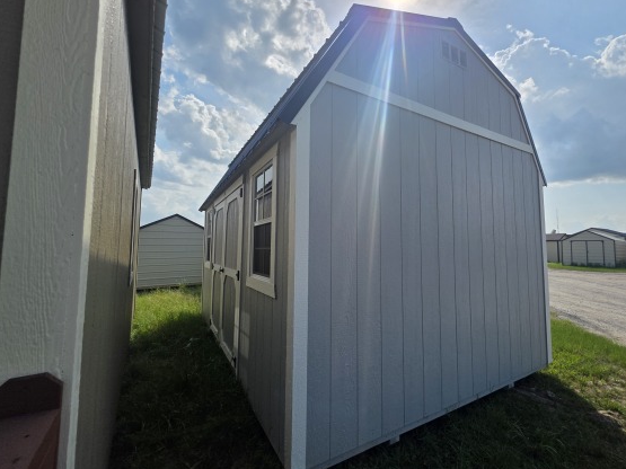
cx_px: 354
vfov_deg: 81.7
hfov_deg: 97.6
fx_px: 271
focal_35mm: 15
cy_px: 230
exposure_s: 1/4037
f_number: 1.9
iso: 40
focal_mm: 2.2
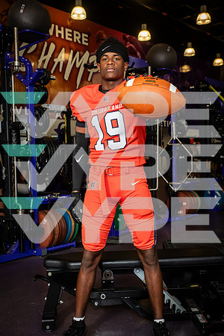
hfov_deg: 30.5
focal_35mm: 44
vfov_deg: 44.5
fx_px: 411
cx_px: 112
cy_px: 168
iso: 500
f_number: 5.6
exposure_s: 1/250
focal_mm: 44
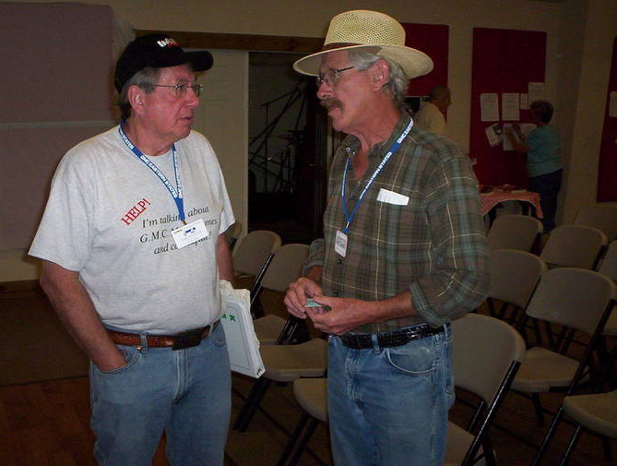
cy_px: 202
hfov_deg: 41.2
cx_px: 312
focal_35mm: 46
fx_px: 822
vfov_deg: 31.6
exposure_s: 1/60
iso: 140
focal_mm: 4.99
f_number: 4.5
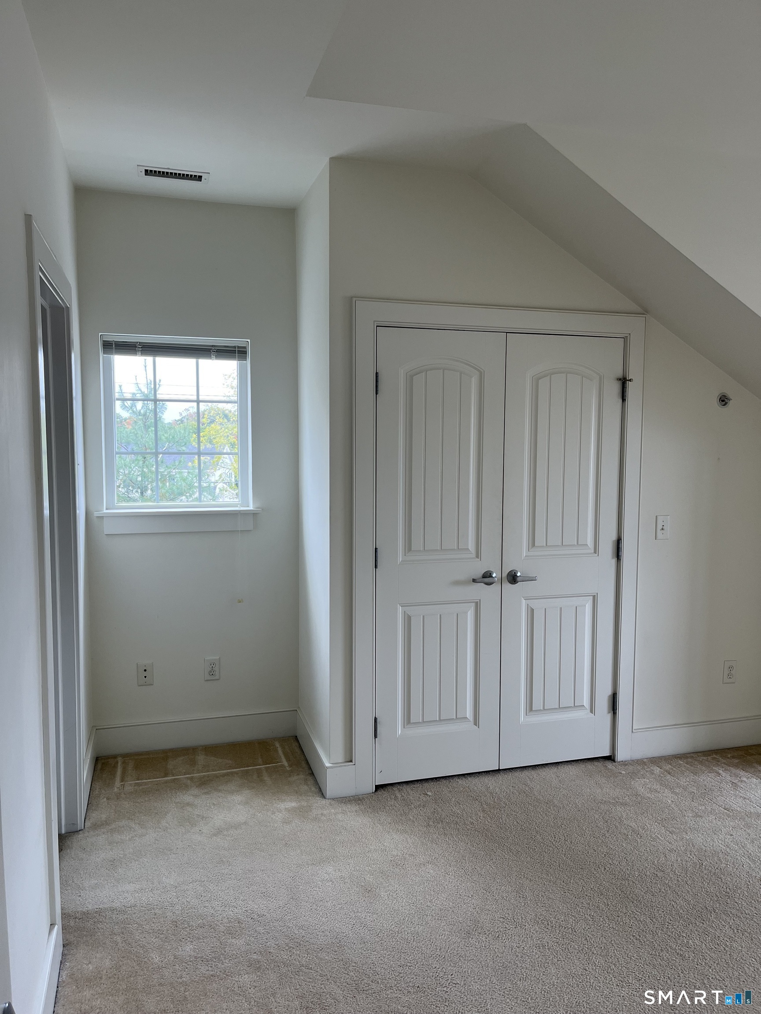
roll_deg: -0.6
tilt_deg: -7.0
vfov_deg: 67.3
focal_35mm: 26
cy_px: 507
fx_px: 762
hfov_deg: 53.1
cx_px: 380
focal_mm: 5.1
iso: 64
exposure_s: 1/123
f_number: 1.6
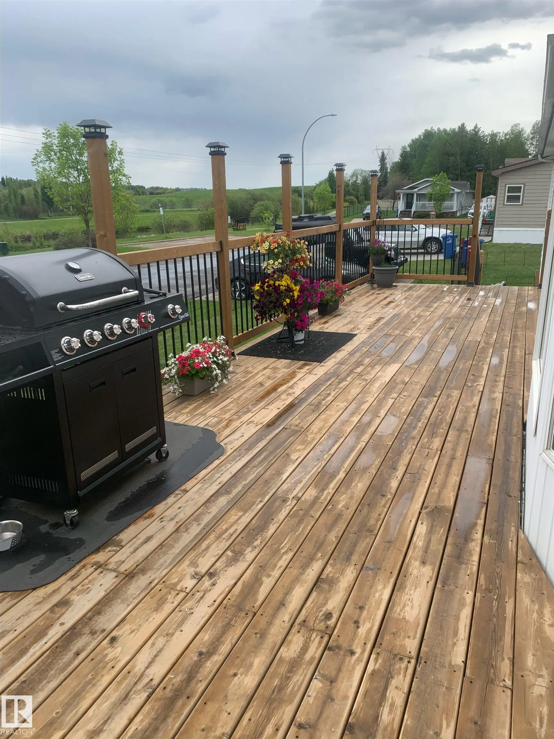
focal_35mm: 26
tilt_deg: -16.3
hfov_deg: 53.1
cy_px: 370
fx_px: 555
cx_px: 277
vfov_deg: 67.3
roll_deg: +0.3
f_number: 1.8
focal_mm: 4.25
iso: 25
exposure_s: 1/601
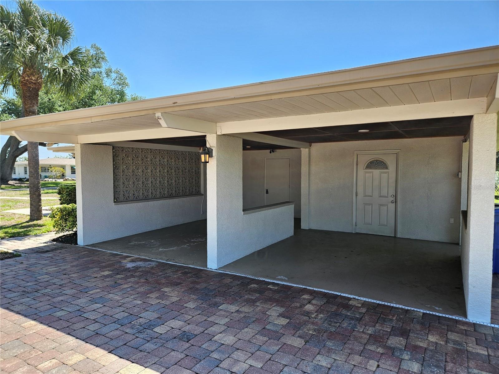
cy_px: 187
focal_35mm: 23
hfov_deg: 73.9
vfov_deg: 58.9
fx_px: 332
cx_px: 250
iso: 25
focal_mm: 5.4
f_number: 1.8
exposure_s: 1/447
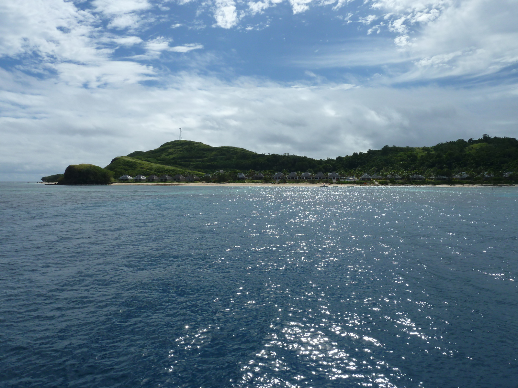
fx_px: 374
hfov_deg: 69.4
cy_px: 194
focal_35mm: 25
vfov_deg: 54.9
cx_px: 259
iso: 80
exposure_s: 1/800
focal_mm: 4.1
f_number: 5.6
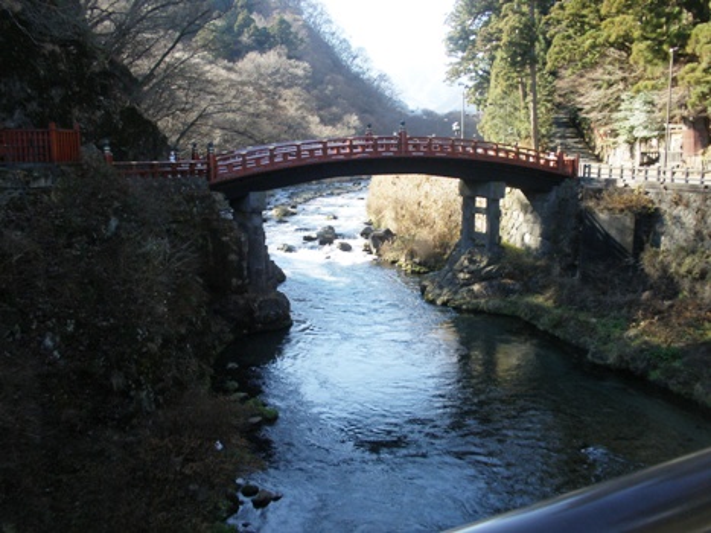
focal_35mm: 37
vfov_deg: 38.6
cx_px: 356
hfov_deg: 50.2
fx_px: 760
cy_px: 266
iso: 64
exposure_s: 1/125
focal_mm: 6.6
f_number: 3.5
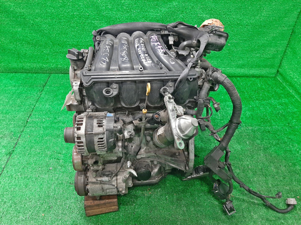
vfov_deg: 53.1
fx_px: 226
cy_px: 112
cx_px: 150
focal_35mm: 26
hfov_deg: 67.3
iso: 234
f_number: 1.7
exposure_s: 1/50
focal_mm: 3.93
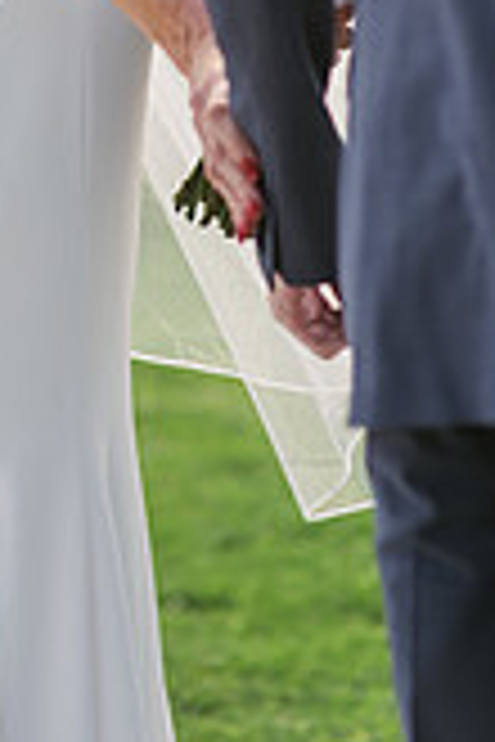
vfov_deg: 8.8
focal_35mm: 232
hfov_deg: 5.9
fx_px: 4785
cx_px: 122
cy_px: -162
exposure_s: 1/5000
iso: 160
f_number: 2.2
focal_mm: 85
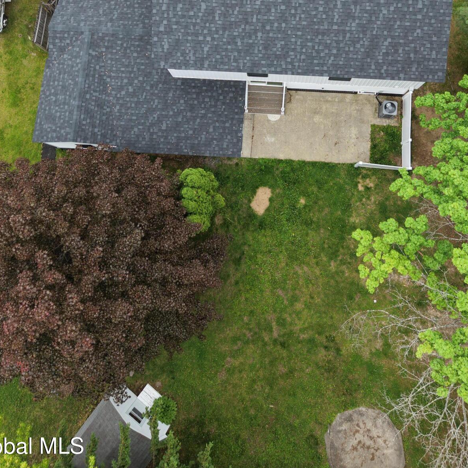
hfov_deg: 45.9
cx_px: 264
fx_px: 551
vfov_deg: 43.6
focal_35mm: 36
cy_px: 85
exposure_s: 1/640
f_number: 1.8
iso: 100
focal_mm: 8.67
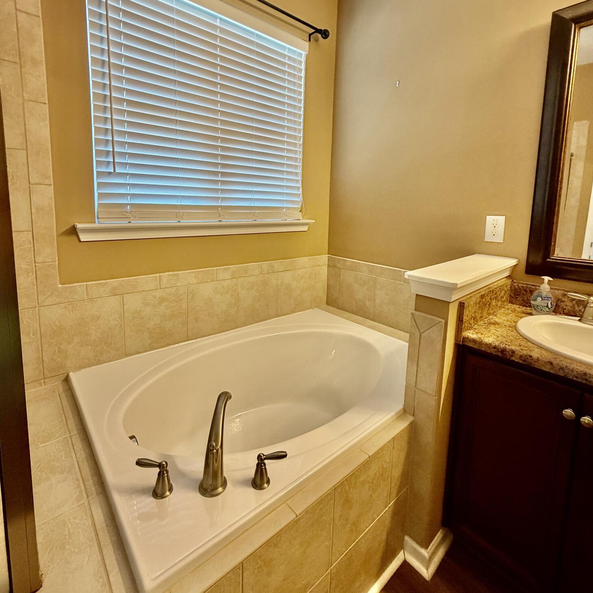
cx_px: 292
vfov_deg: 83.2
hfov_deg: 84.0
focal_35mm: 17
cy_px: 246
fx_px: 329
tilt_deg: -7.9
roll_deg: -1.7
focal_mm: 2.22
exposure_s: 1/60
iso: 200
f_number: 2.2
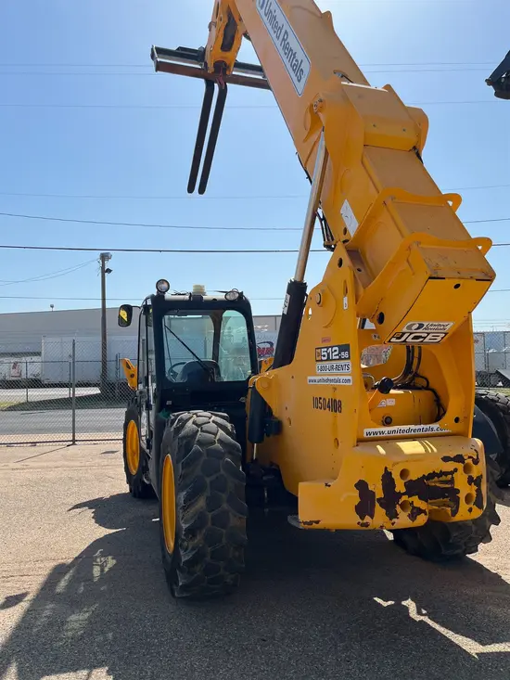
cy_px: 340
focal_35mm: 26
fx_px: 511
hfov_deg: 53.1
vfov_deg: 67.3
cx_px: 255
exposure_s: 1/5319
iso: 50
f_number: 1.6
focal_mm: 5.1
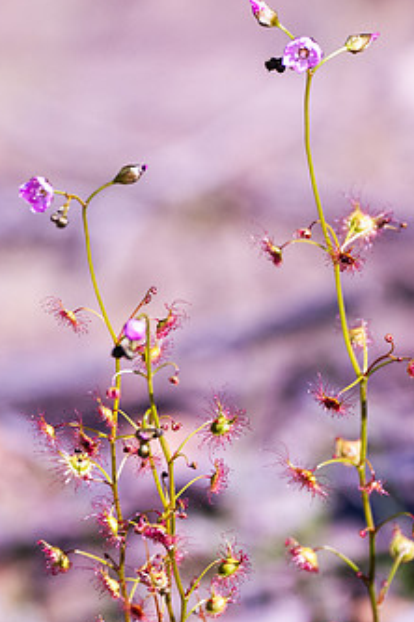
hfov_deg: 1.7
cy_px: 395
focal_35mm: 809
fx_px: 13983
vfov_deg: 2.6
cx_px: 146
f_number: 5.6
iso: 800
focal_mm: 400
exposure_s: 1/2000
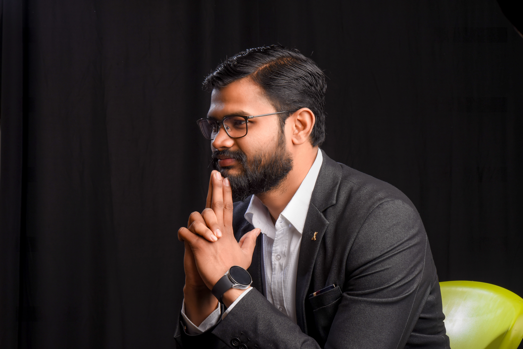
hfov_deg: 19.5
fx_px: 1526
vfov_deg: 13.1
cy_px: 174
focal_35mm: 105
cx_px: 262
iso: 400
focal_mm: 105
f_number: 16
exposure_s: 1/125
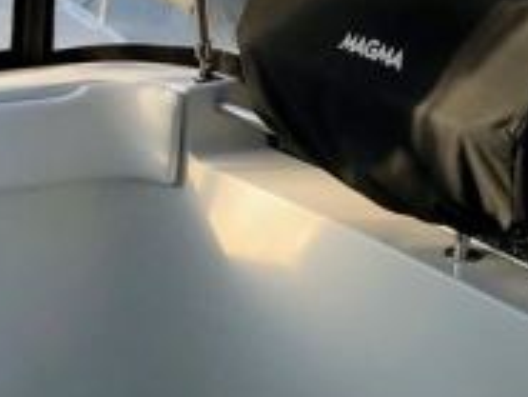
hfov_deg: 16.2
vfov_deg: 12.2
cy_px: 49
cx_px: 365
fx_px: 1847
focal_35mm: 121
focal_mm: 3.99
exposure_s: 1/800
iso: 20
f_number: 1.8
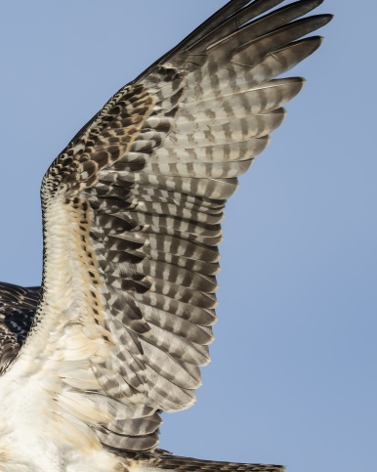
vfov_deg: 1.3
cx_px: 94
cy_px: 289
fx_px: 20501
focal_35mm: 1469
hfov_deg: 1.1
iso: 800
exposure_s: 1/4000
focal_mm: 840
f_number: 5.6
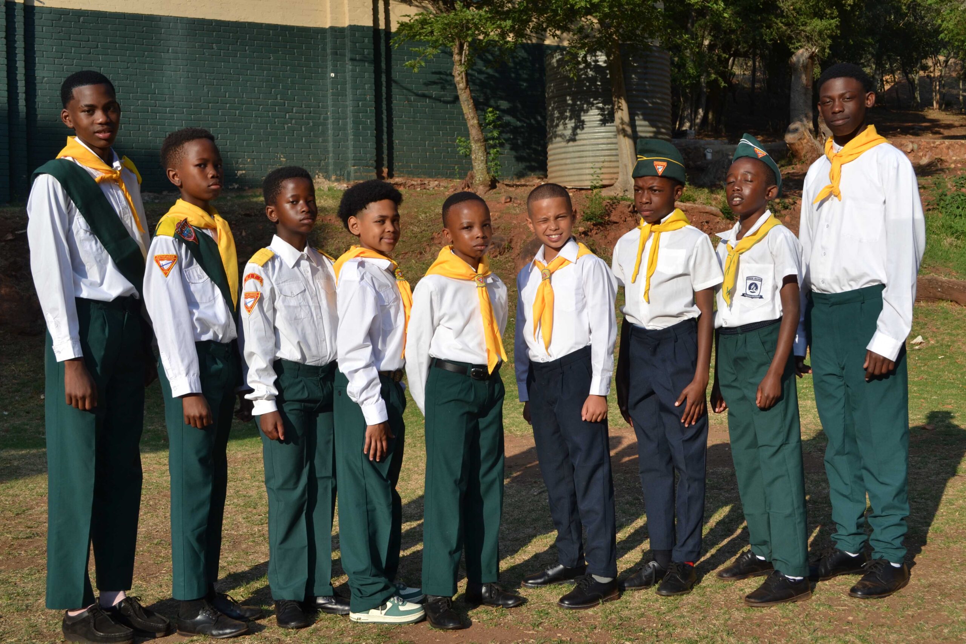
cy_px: 322
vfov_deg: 31.9
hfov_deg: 46.4
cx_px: 483
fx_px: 1127
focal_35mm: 42
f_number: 8
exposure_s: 1/250
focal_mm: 28
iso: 100
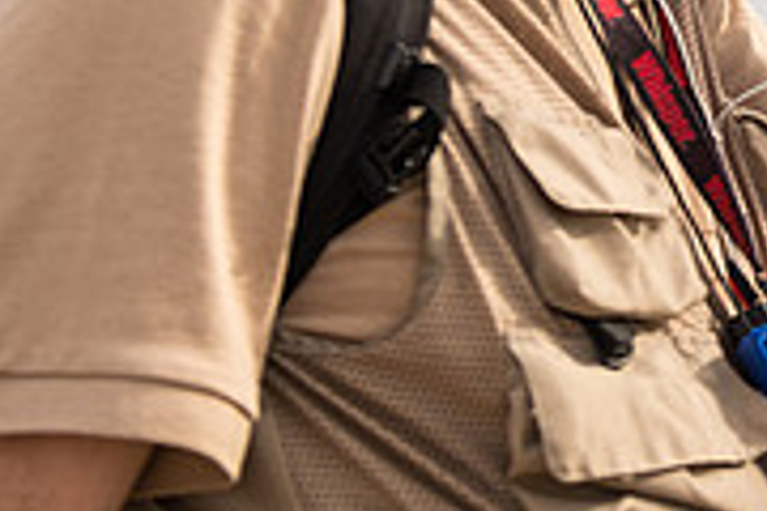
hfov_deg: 13.7
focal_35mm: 142
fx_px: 3025
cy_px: -130
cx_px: 1087
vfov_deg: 9.5
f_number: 2.8
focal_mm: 44
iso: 200
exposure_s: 1/3200
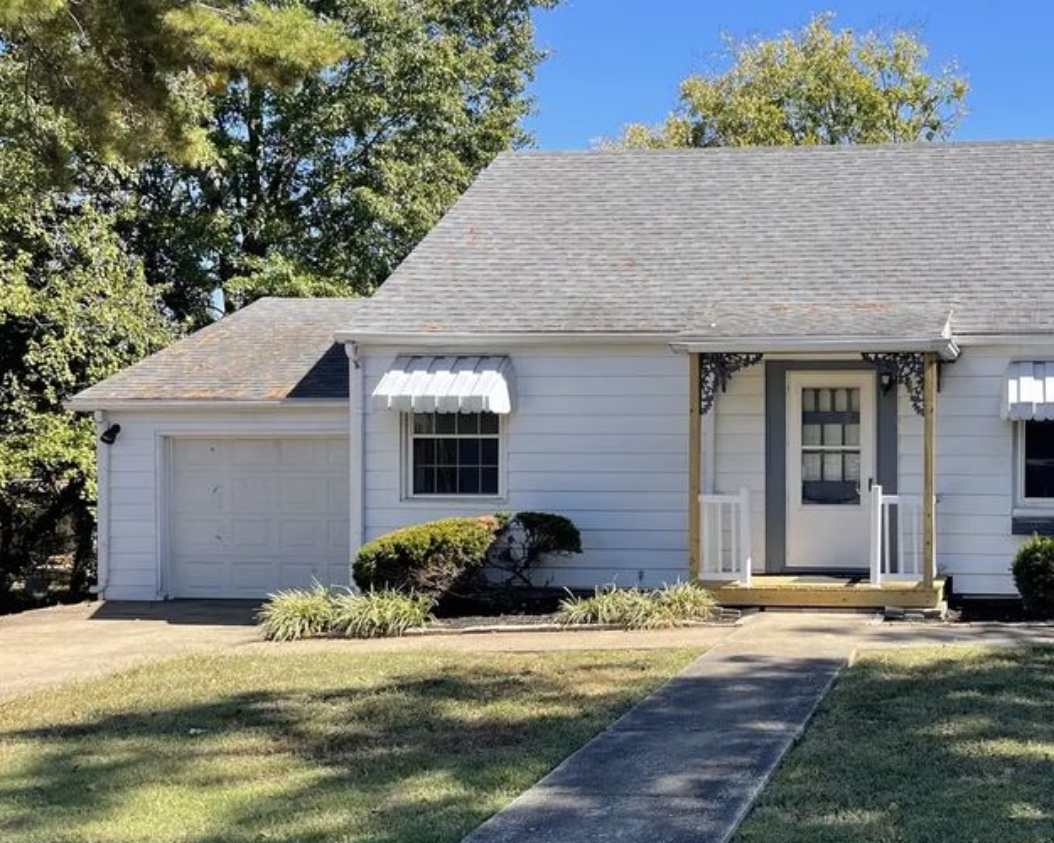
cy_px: 479
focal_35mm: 40
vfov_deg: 37.3
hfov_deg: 43.5
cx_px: 852
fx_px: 1248
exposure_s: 1/1667
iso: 32
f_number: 1.6
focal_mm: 5.1
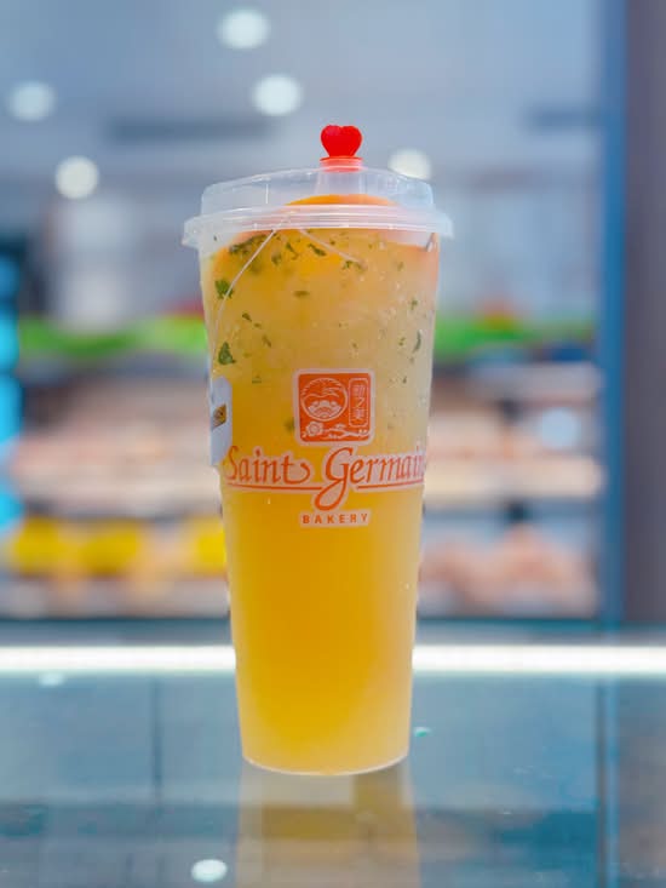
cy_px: 444
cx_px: 333
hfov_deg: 30.3
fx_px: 1231
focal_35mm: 48
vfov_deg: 39.7
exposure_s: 1/120
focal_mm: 6.76
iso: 100
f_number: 1.78
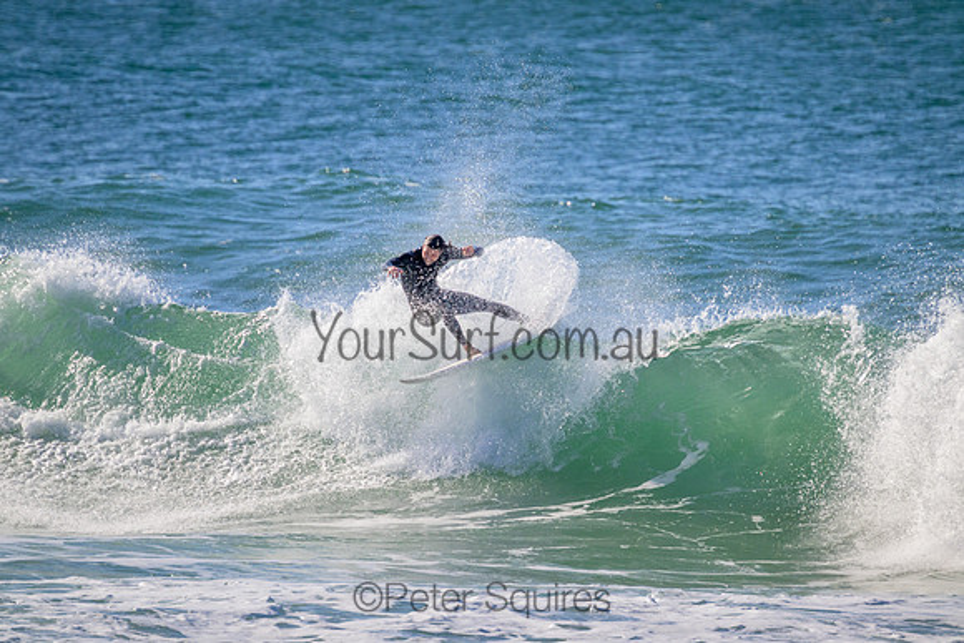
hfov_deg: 2.6
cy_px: 322
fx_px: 21426
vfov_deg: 1.7
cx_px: 482
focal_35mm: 800
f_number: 11
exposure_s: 1/2000
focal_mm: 800
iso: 1000
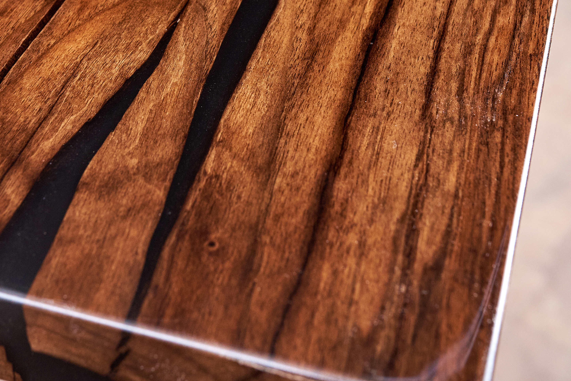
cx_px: 215
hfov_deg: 27.6
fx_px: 1158
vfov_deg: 18.3
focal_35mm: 73
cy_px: 26
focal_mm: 35
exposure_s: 1/200
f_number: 7.1
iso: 500
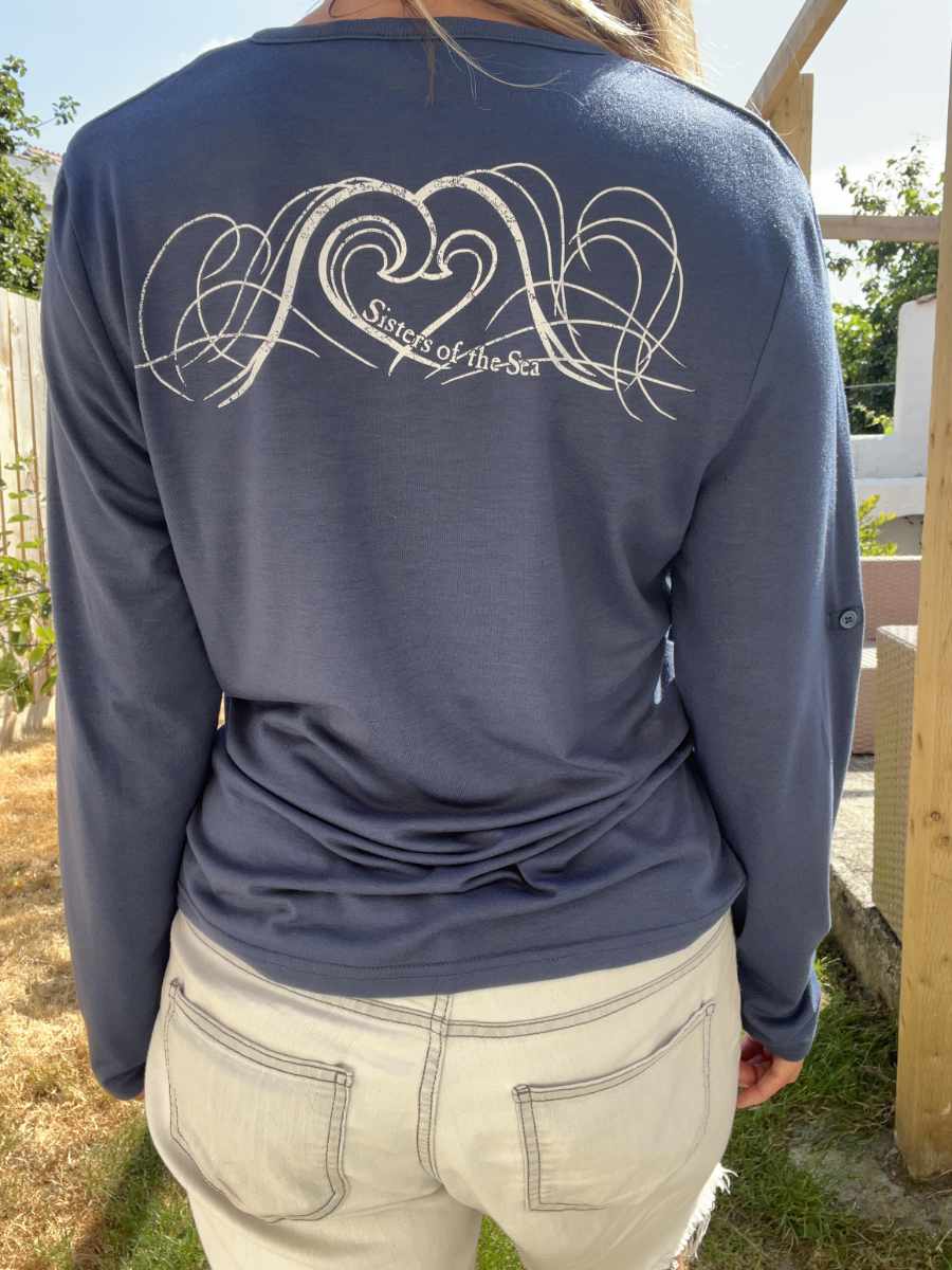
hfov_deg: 46.8
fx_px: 1100
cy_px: 635
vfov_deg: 60.0
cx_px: 476
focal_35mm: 30
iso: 32
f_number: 2.2
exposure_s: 1/296
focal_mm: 2.7
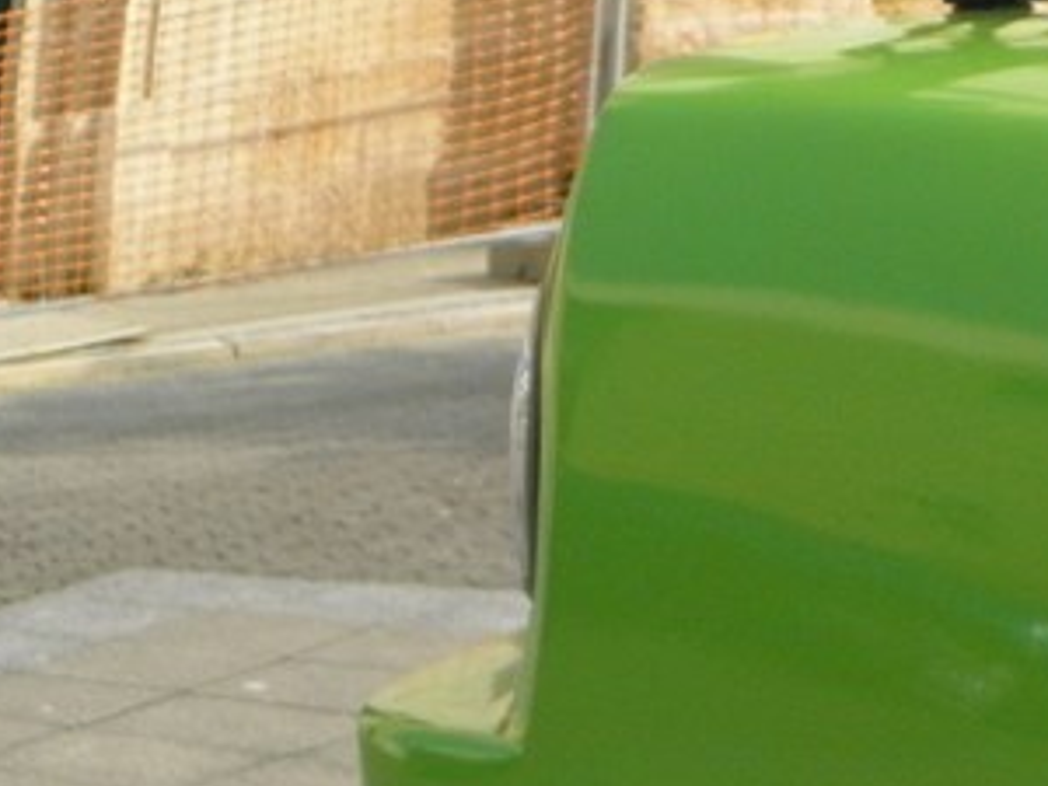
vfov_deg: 18.2
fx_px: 2452
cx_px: 873
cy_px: 507
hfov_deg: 23.7
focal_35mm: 81
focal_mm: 6.8
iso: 200
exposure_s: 1/250
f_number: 7.4
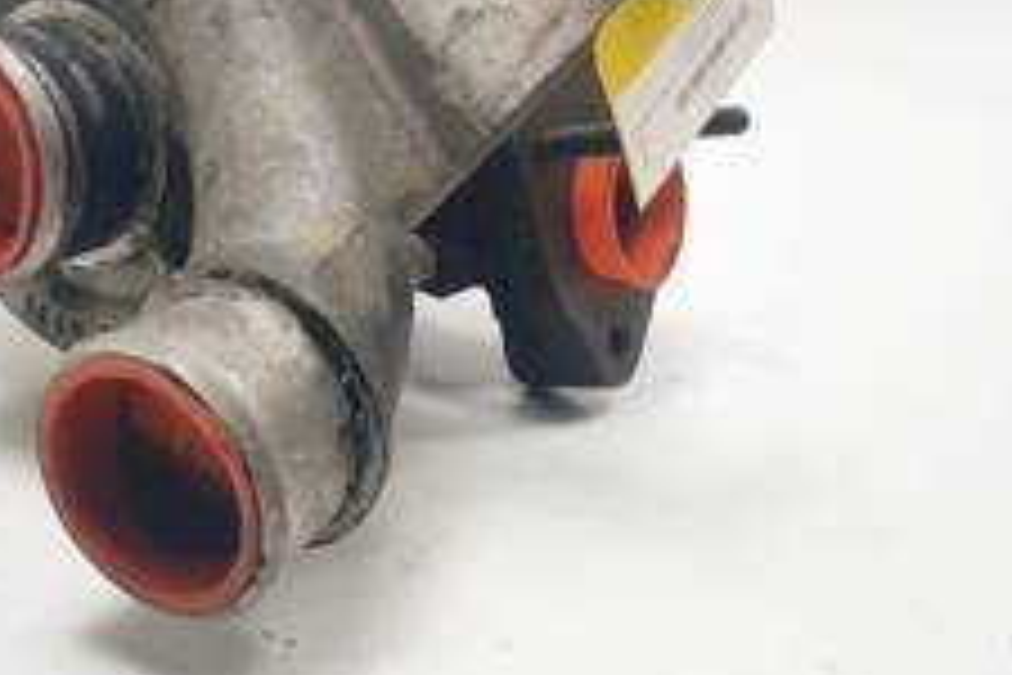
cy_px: 230
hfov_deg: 40.3
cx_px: 297
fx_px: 1349
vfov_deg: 27.9
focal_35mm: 48
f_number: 2.4
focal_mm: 4.3
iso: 50
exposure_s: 1/249
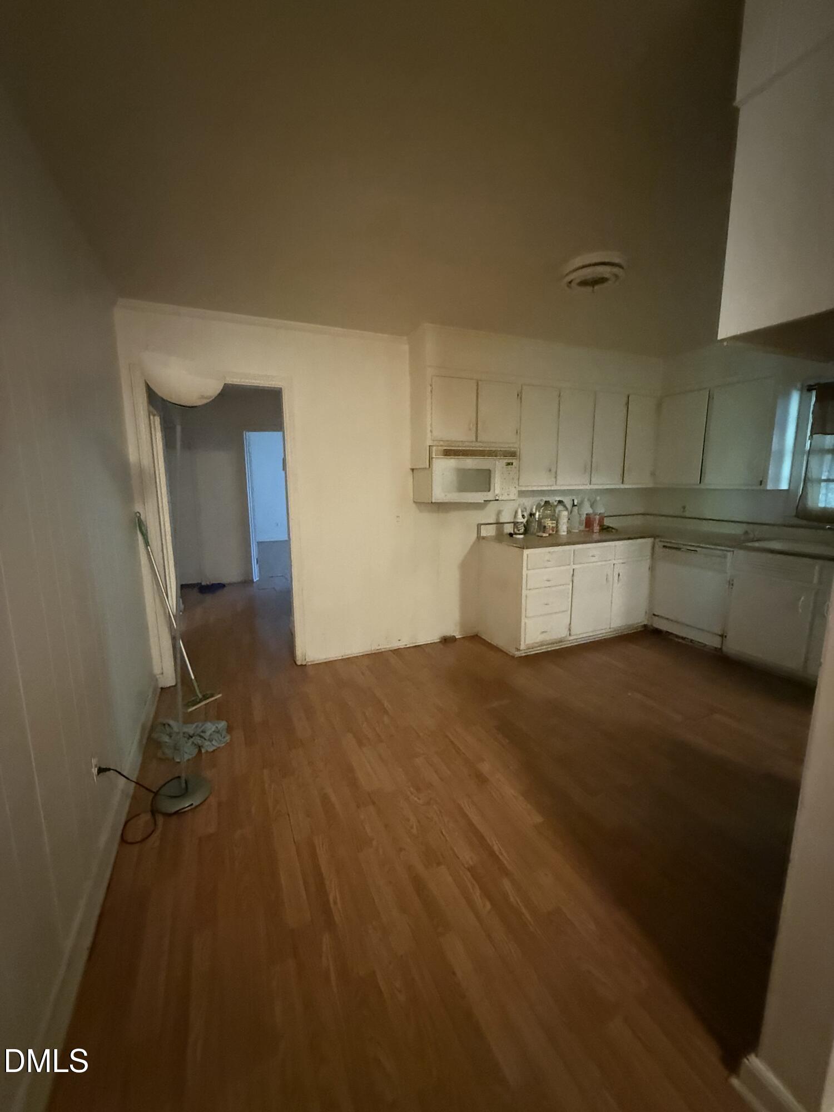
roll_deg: +0.0
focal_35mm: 14
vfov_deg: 102.1
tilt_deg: -8.5
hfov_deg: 85.7
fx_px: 450
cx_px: 417
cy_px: 556
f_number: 2.2
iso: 1600
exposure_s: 1/30
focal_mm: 2.22
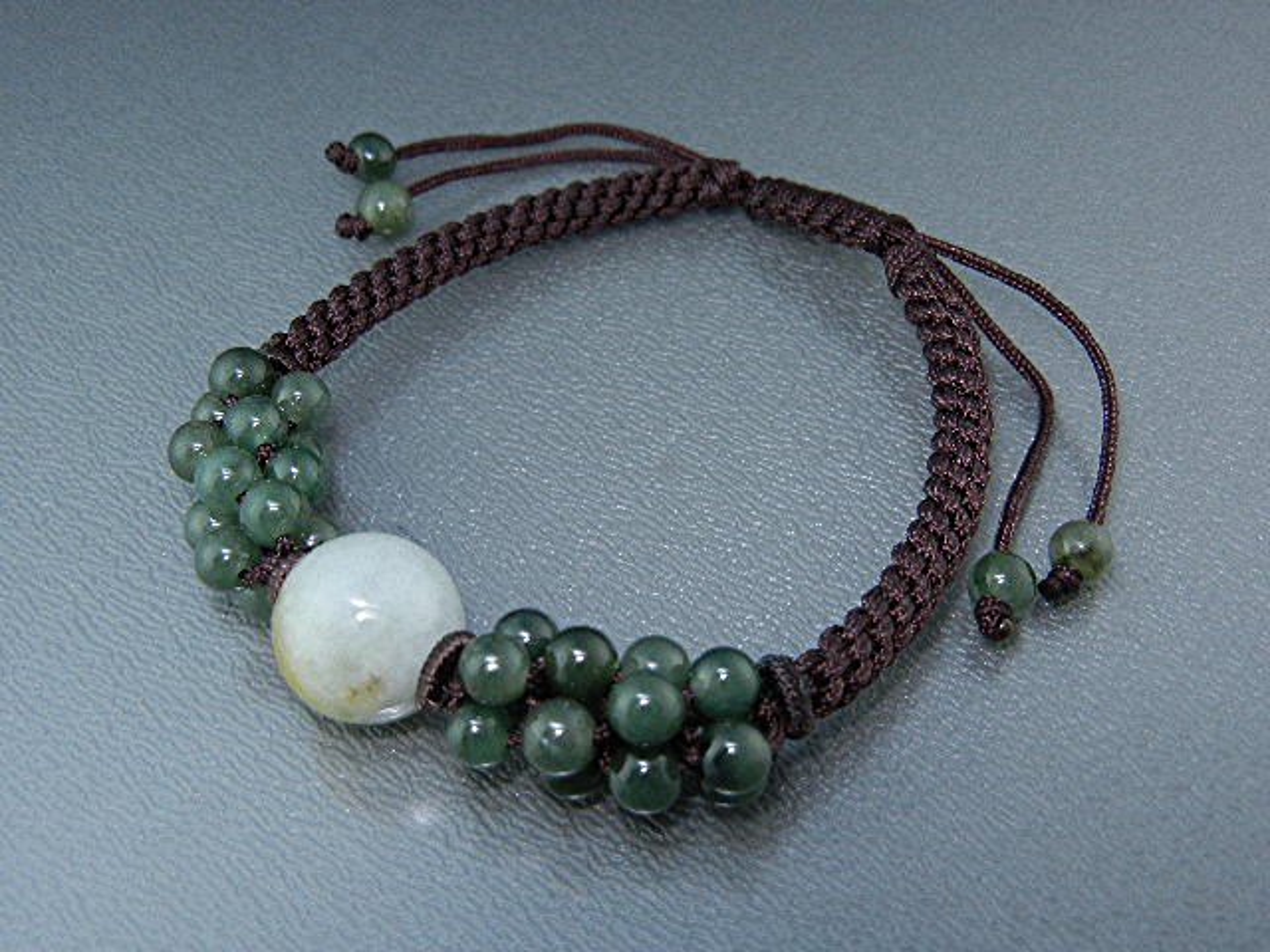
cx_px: 635
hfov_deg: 42.1
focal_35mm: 45
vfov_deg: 32.2
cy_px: 476
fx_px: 1651
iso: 217
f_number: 3.8
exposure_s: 1/30
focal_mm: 8.1
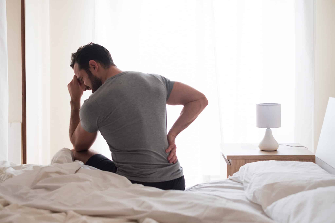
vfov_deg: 25.5
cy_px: 112
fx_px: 493
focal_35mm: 53
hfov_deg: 37.5
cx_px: 168
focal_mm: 35
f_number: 2
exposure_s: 1/45
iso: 320
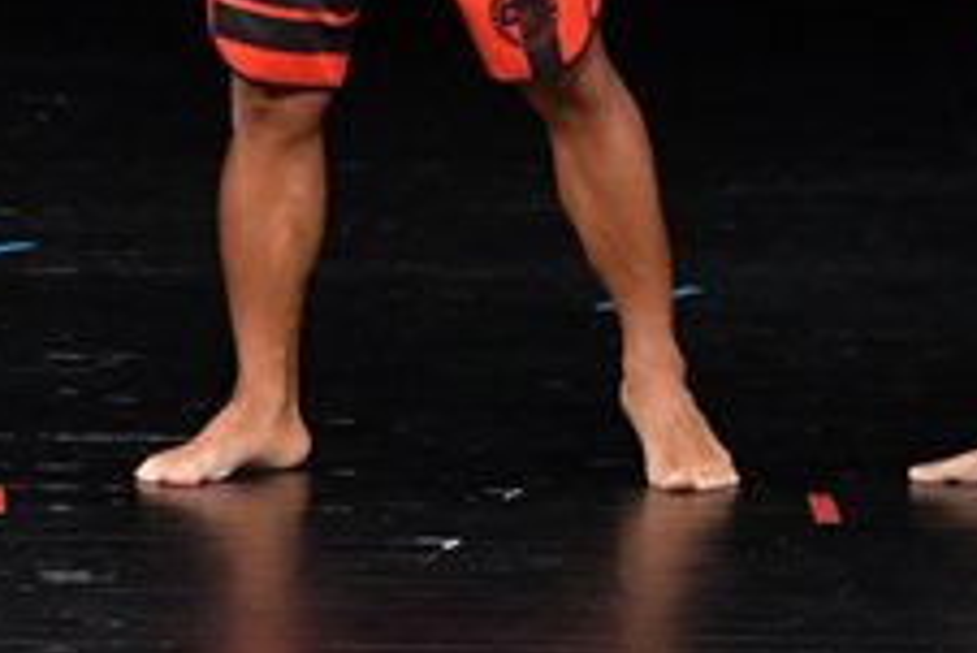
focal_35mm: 771
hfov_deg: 2.7
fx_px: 20937
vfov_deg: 1.8
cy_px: -216
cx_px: -11
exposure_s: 1/400
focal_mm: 150
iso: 3200
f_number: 5.6
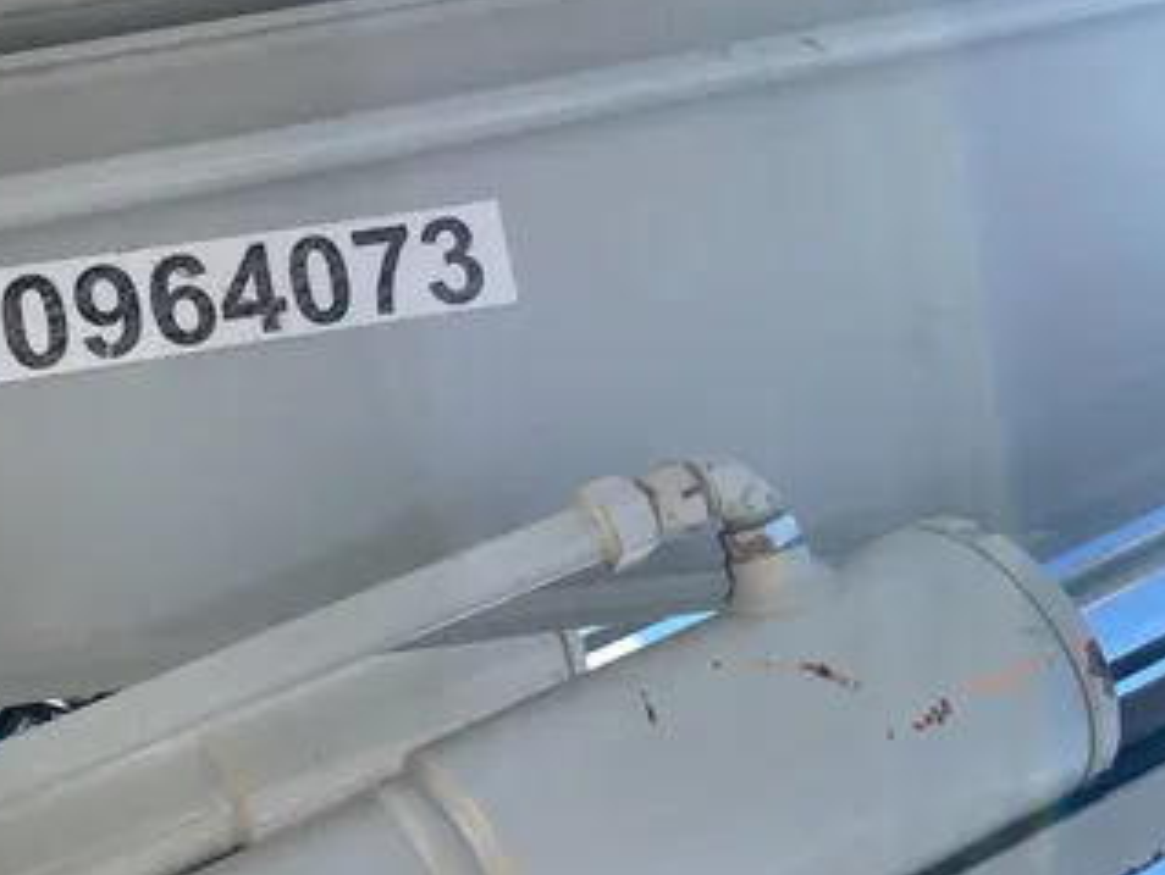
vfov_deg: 32.1
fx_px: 1516
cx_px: 249
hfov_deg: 40.5
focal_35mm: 45
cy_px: 324
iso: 32
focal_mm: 4.25
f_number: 1.8
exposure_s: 1/1395
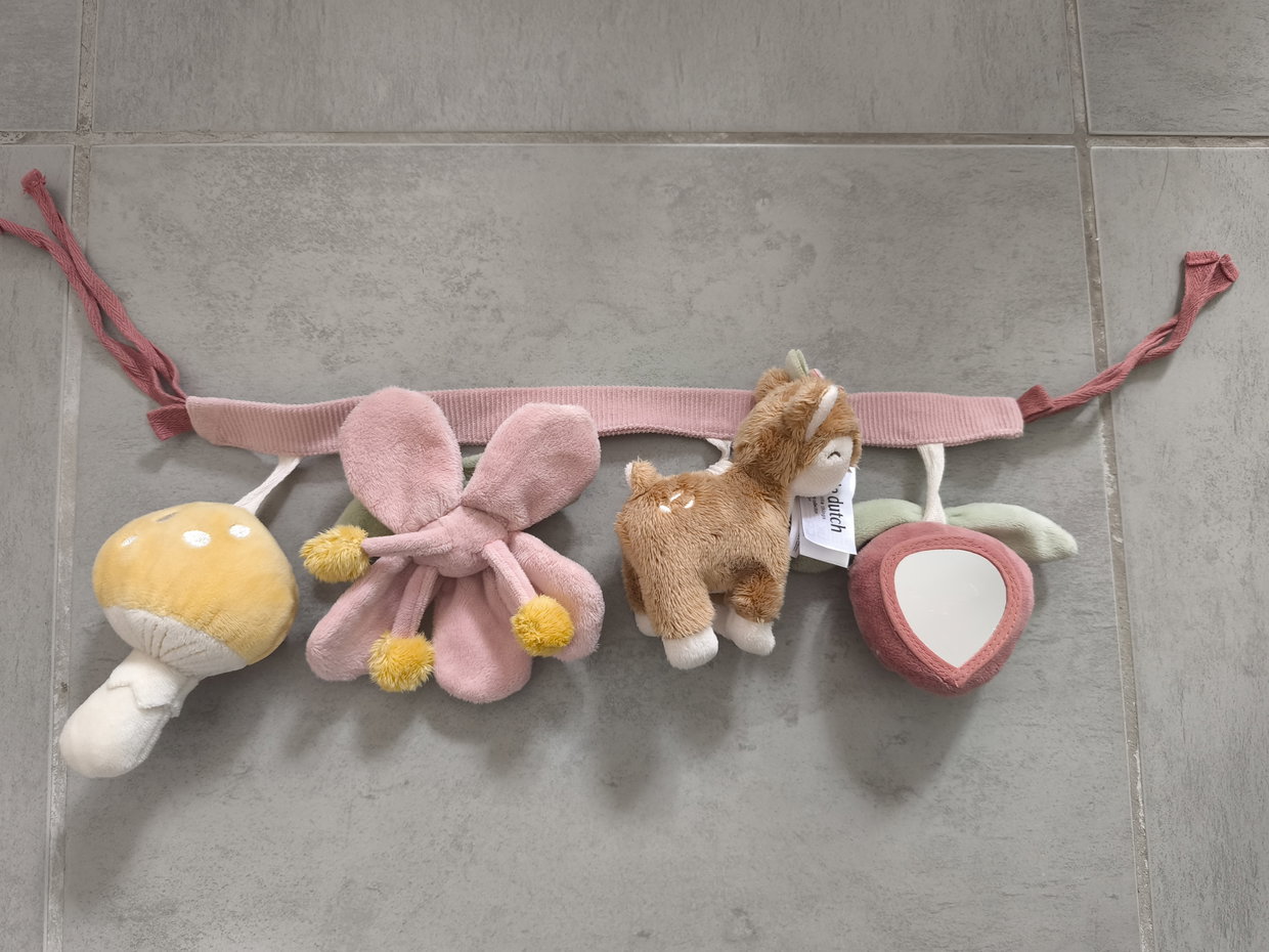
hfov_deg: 73.9
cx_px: 634
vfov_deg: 58.9
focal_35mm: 23
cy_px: 476
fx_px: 843
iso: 800
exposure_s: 1/50
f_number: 1.6
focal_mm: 6.57
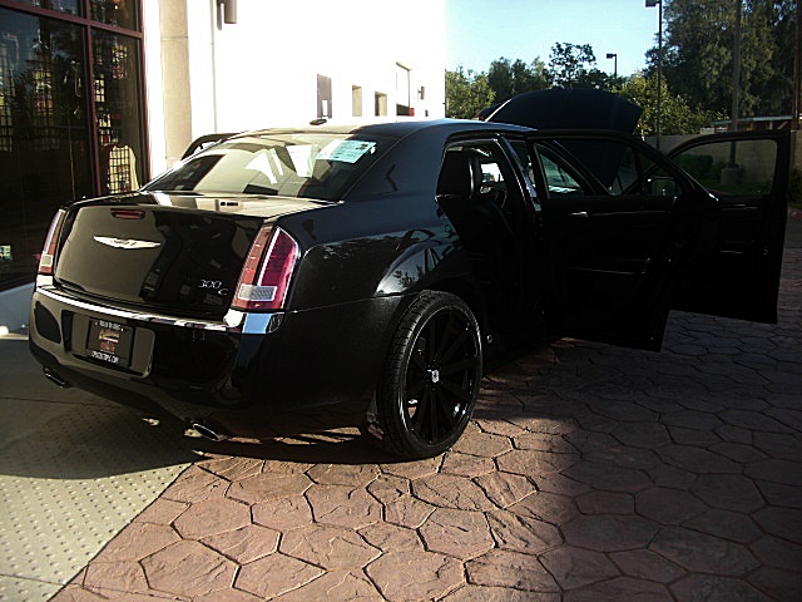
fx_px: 834
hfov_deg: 51.4
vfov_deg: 39.7
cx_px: 401
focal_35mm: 36
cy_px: 301
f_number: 2.8
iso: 50
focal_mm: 6.3
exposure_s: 1/320
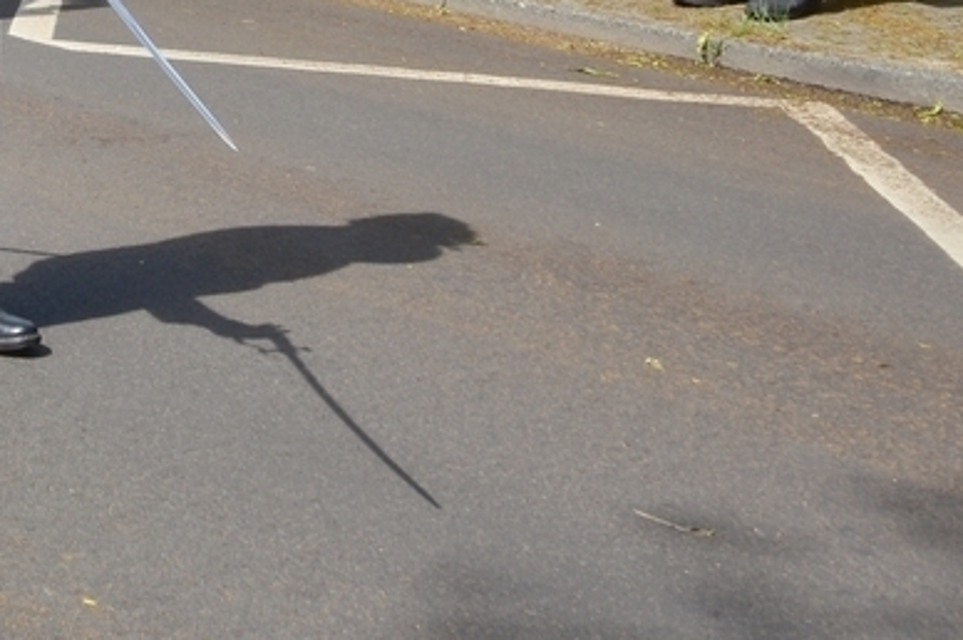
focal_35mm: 109
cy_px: -329
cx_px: -184
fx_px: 2913
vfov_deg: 12.0
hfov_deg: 17.9
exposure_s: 1/250
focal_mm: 22
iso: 160
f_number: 8
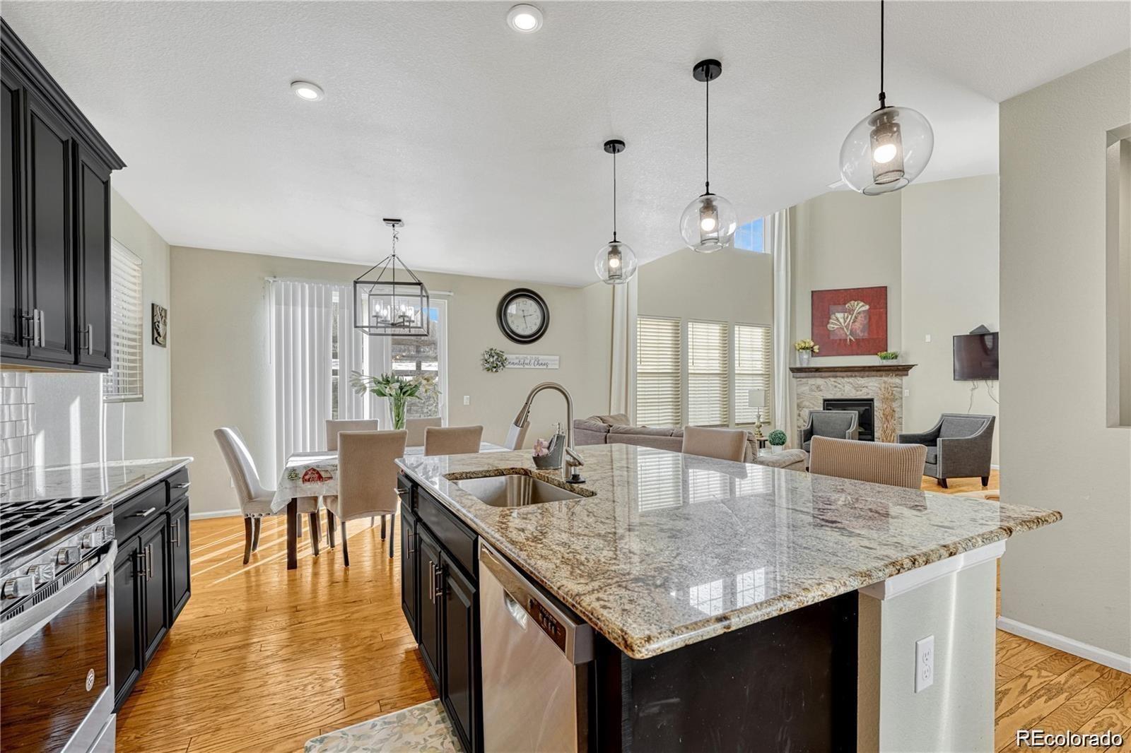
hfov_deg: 101.5
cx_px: 566
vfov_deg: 78.4
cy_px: 376
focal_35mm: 15
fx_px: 462
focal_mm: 14.7
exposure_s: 1/13
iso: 400
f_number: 8
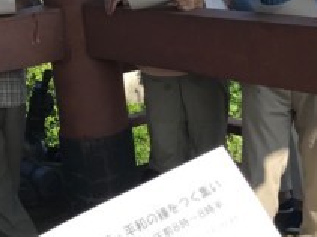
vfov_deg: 13.9
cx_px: 92
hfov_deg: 18.5
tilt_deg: -12.8
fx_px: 970
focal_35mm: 106
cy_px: 114
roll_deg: +6.0
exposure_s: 1/1451
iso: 20
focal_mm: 3.99
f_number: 1.8
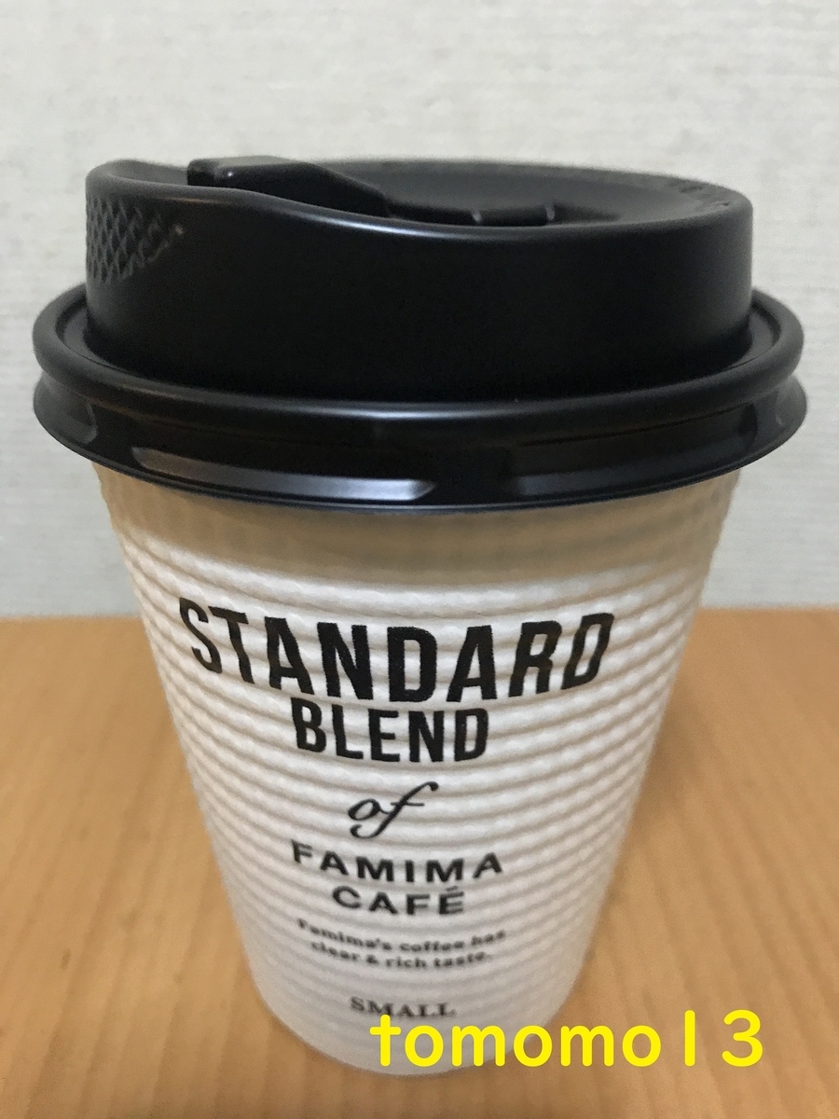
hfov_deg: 49.7
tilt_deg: -25.3
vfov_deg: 63.4
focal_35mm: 28
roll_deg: -0.9
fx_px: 905
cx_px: 420
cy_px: 560
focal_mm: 3.99
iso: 100
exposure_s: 1/13
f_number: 1.8
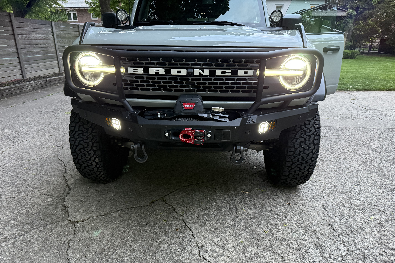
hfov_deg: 71.5
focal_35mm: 25
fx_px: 274
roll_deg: +0.6
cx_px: 198
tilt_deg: -21.0
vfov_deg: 51.2
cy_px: 148
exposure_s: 1/60
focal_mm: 6.76
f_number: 1.78
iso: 500
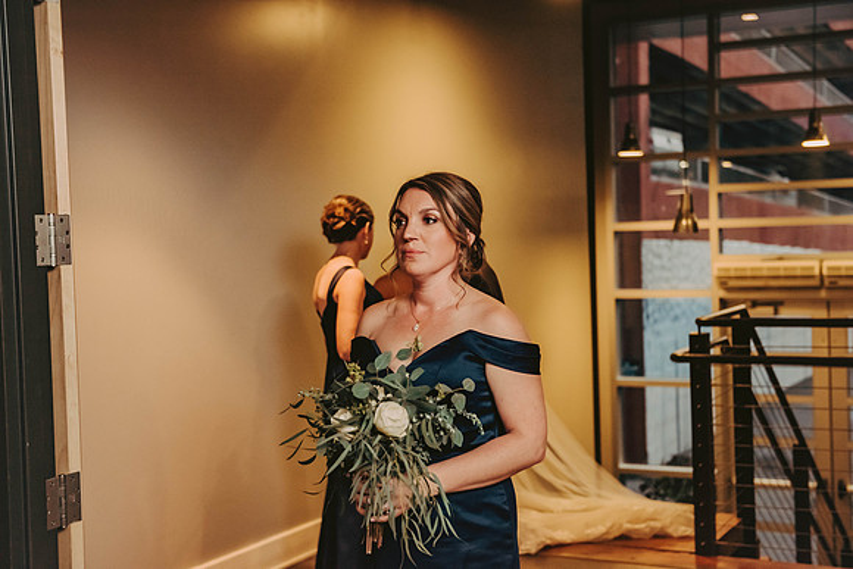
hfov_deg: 35.6
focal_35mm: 56
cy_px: 284
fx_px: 1327
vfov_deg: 24.2
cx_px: 426
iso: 2000
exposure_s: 1/250
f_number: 3.2
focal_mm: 56
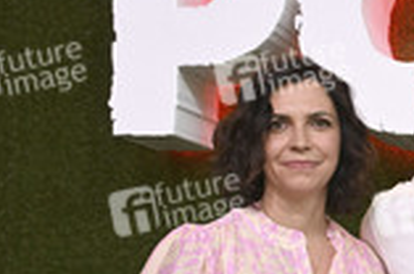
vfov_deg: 11.7
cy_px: 271
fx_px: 1320
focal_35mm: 115
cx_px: 476
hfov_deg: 17.1
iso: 800
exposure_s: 1/250
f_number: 4
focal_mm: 40
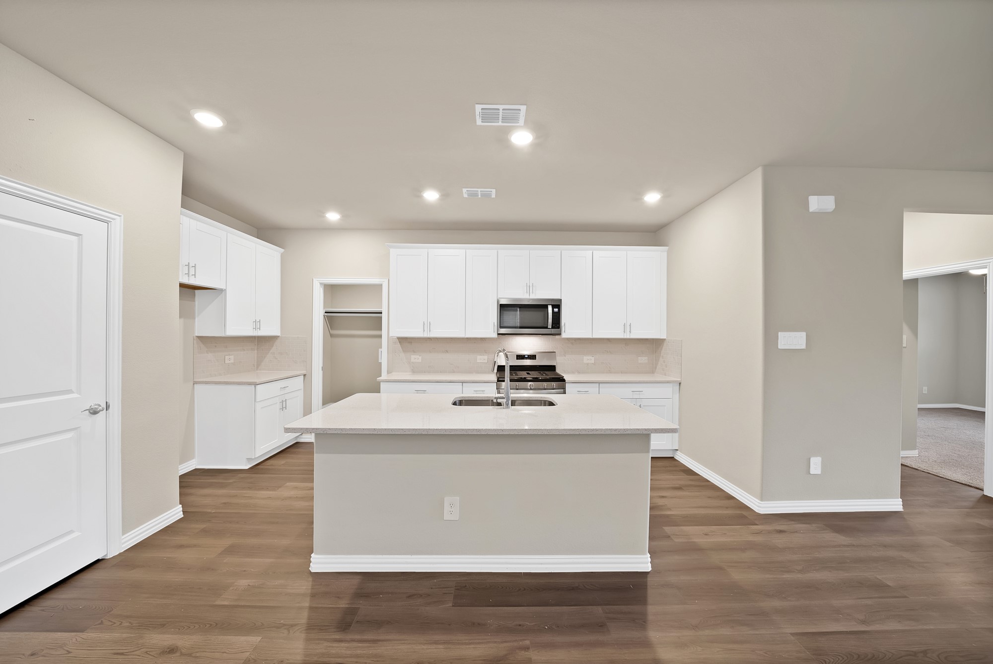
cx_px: 496
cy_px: 332
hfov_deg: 112.6
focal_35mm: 12
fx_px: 331
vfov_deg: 90.1
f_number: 9
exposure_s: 1
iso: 640
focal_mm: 12
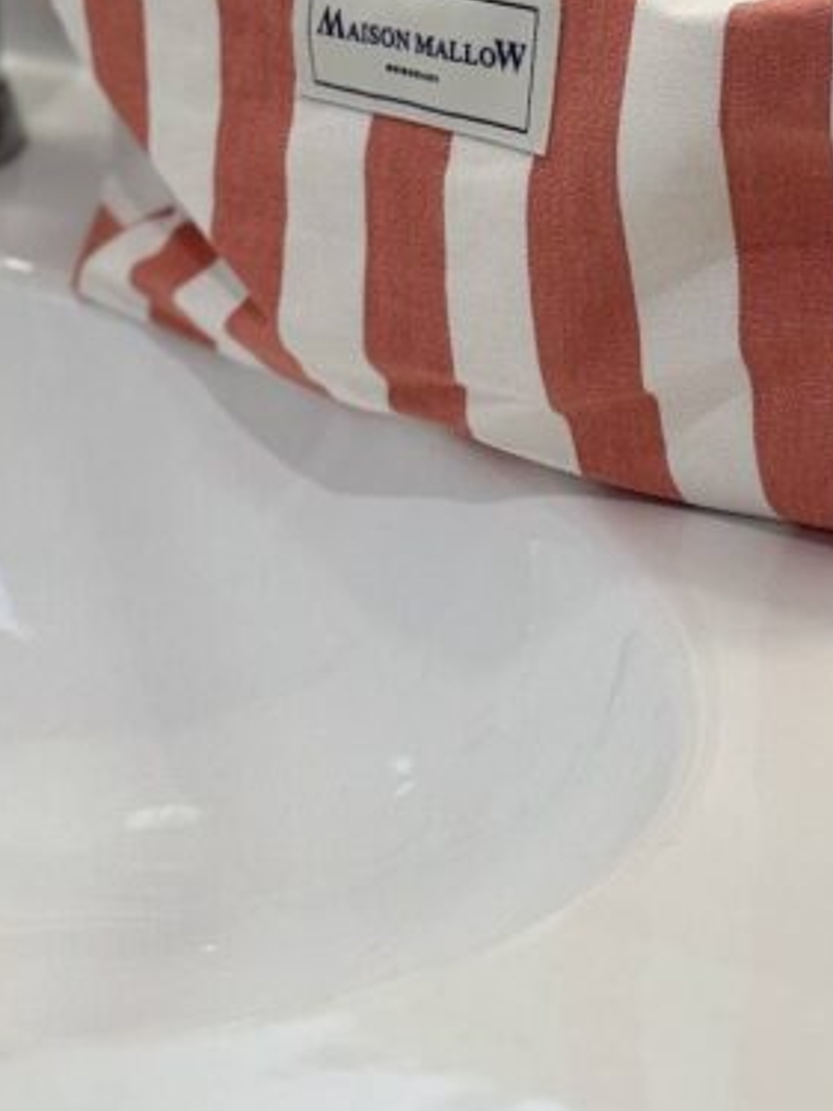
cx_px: 492
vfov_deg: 14.6
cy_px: -157
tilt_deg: -16.8
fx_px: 4206
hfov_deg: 11.3
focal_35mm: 131
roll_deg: -0.7
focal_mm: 6.76
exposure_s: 1/100
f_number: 1.78
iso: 64
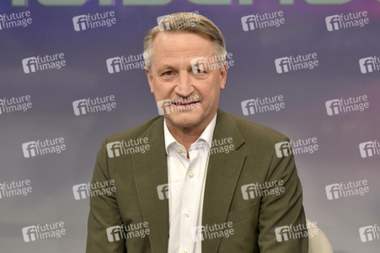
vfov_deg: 24.2
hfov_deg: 35.7
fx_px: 591
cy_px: 126
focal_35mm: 56
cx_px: 190
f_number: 5.6
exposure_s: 1/320
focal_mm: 56
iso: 2500
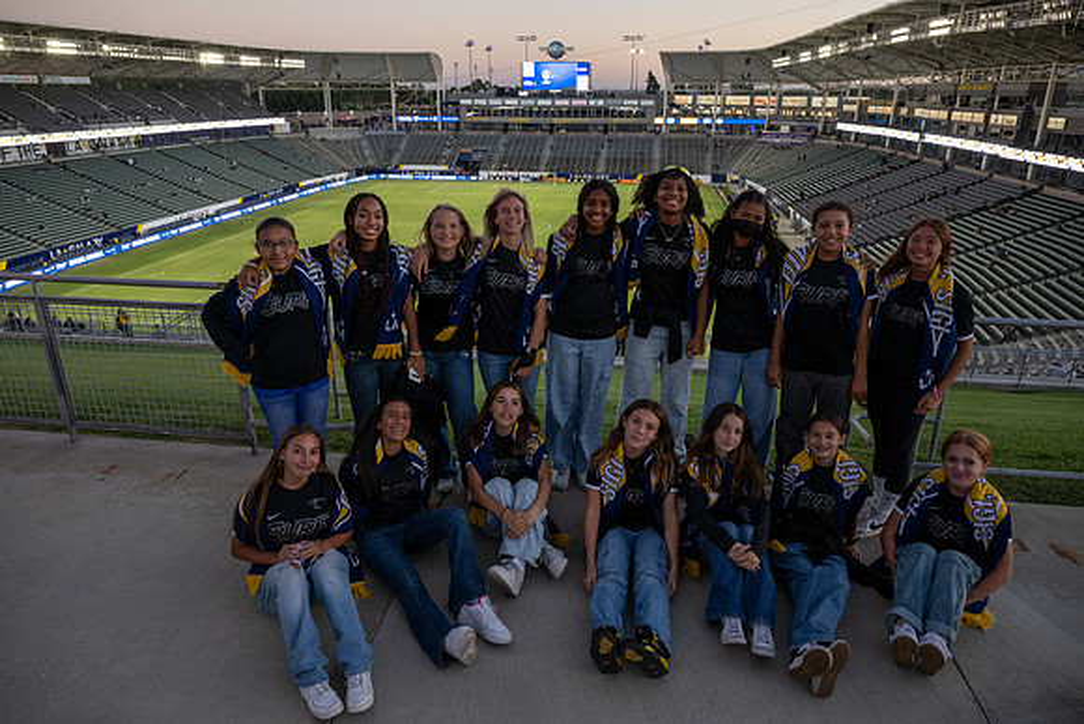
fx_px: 733
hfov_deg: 73.0
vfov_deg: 52.5
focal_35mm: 24
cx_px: 542
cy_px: 362
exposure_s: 1/200
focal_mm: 24
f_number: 5.6
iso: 1000
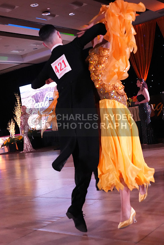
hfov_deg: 29.9
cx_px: 82
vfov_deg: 43.6
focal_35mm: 45
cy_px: 122
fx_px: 307
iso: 8000
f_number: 5.6
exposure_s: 1/400
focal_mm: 30
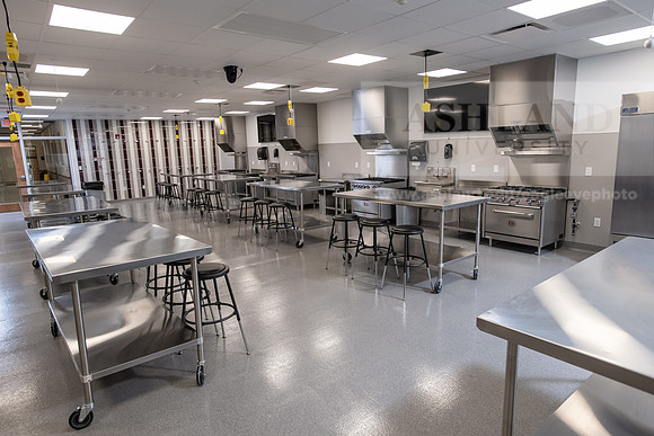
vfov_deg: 57.1
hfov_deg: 78.4
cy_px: 218
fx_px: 401
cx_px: 326
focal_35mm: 22
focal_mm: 22
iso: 1000
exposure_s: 1/160
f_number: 5.6
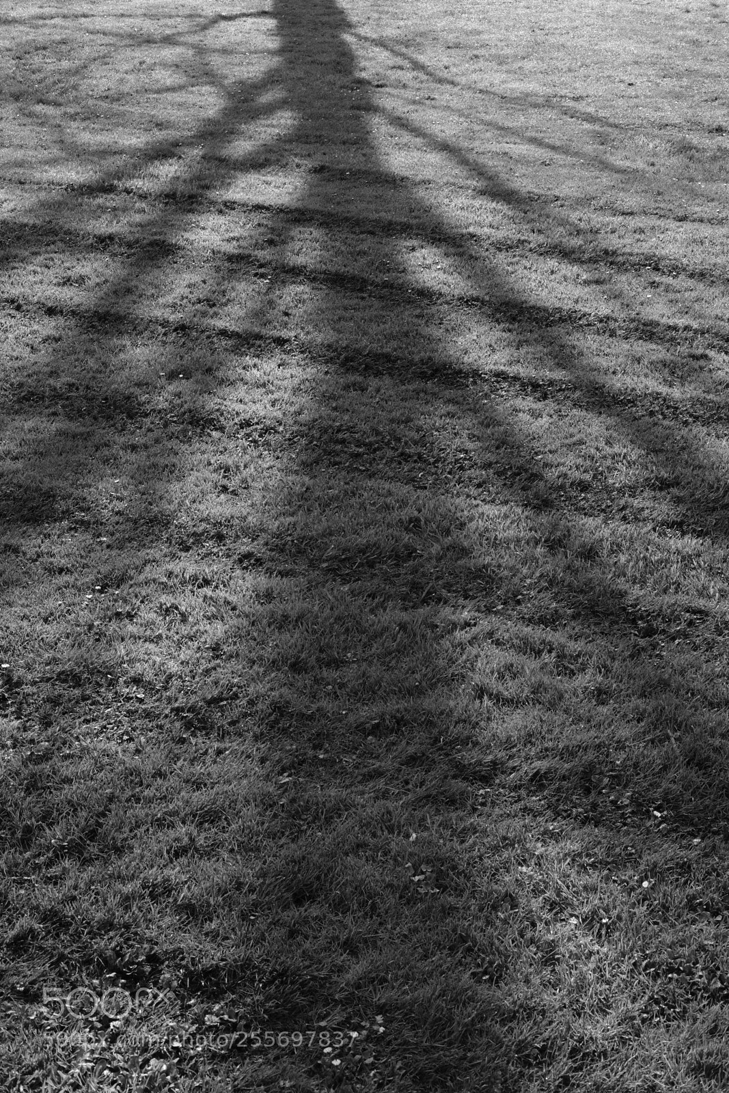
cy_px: 546
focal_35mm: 53
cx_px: 364
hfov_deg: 25.5
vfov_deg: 37.5
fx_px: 1609
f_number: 11
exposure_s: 1/60
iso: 200
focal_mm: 35
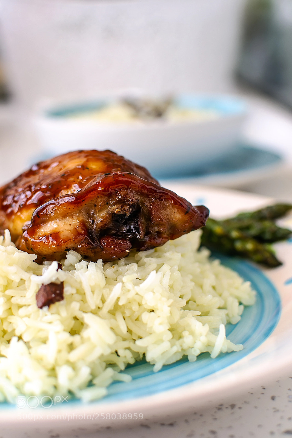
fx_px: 639
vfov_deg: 37.9
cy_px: 219
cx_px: 146
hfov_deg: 25.7
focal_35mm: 52
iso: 200
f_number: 3.5
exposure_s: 1/200
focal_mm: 35
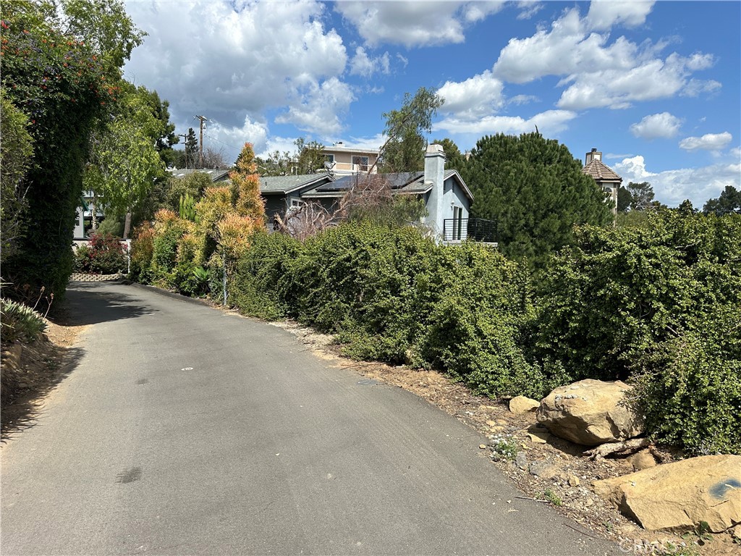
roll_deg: -1.4
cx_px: 370
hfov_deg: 71.6
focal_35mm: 24
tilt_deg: -3.1
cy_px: 278
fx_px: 514
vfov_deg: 56.8
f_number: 1.78
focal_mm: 6.86
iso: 80
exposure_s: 1/5263
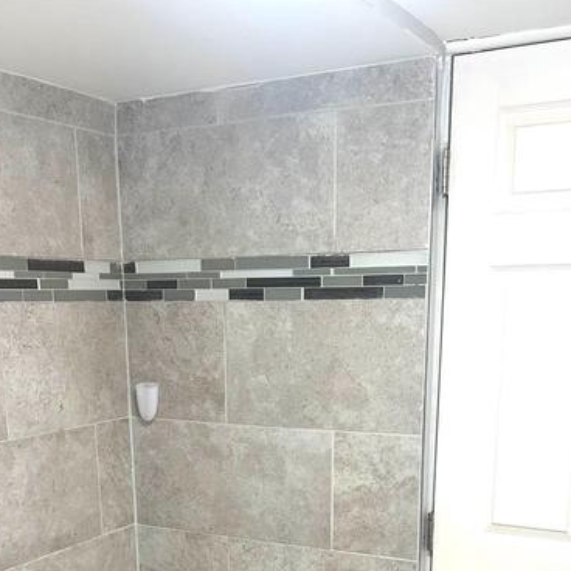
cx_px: 276
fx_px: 896
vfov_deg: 33.3
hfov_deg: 35.4
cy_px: 523
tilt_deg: -15.7
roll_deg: -0.4
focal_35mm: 48
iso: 100
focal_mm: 5.7
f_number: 1.5
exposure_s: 1/120
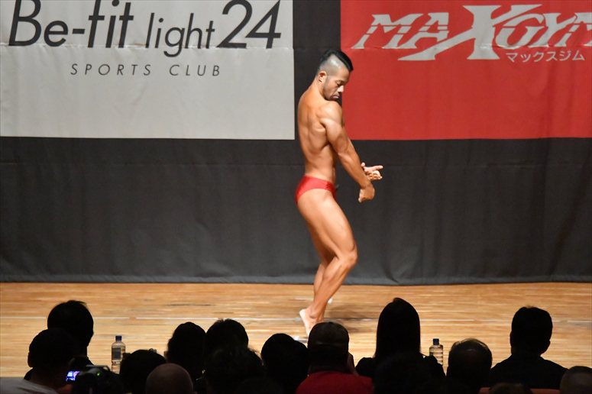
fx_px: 3945
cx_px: 296
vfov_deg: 5.7
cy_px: 197
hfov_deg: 8.6
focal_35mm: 240
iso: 16000
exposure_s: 1/400
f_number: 5.6
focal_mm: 160
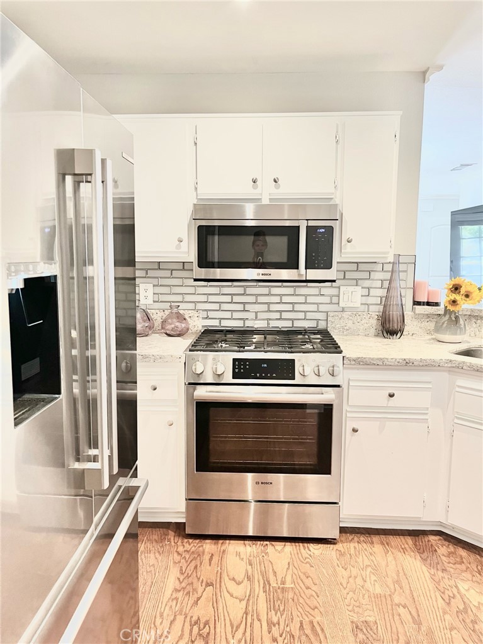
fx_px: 484
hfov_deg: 53.1
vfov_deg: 67.3
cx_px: 242
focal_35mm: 26
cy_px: 322
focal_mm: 5.1
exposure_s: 1/60
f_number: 1.6
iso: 160
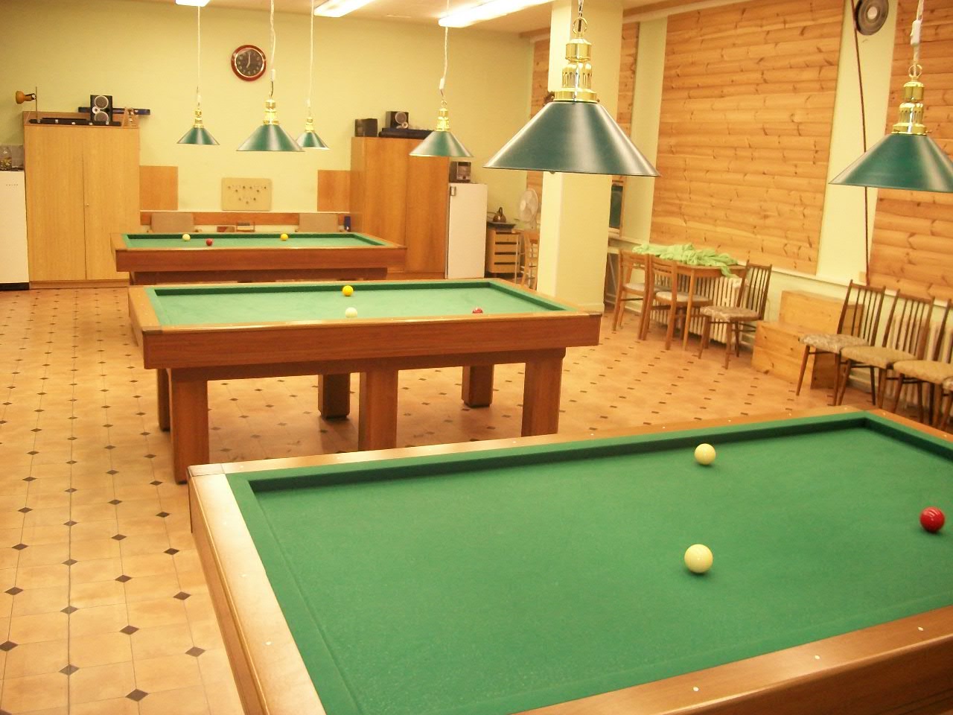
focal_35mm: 32
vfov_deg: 44.2
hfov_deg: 56.8
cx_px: 476
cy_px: 358
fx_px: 881
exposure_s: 1/30
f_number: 2.9
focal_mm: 5.7
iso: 240
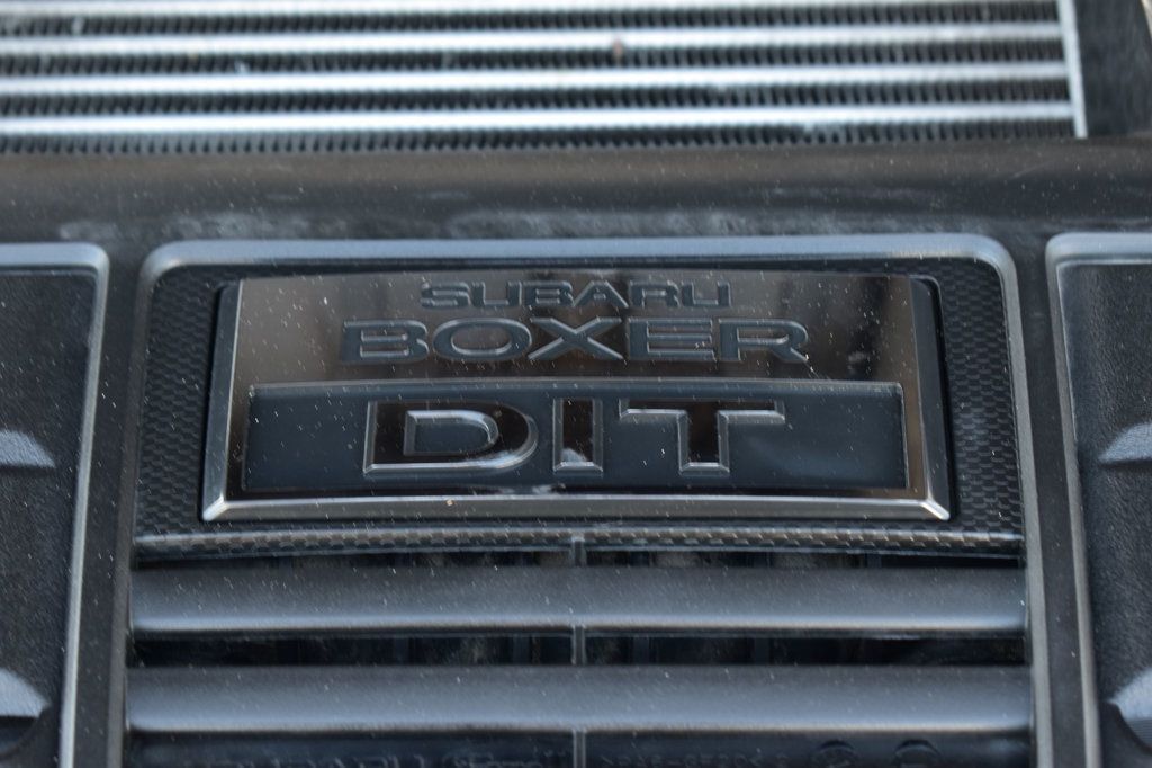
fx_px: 2639
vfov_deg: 16.5
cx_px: 576
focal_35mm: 82
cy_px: 384
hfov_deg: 24.6
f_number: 6.3
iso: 400
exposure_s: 1/20
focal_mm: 55
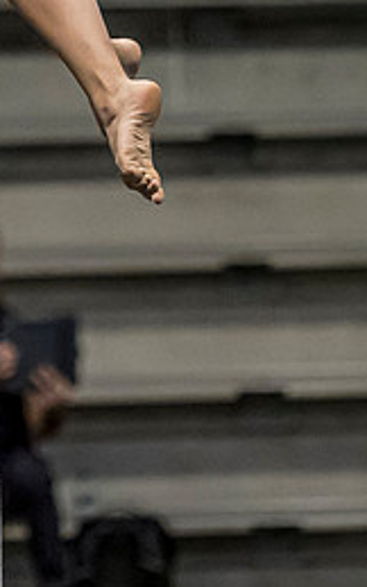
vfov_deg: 2.0
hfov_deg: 1.3
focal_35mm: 1048
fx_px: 16762
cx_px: -81
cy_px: -62
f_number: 2.8
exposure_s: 1/1000
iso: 4000
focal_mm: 150
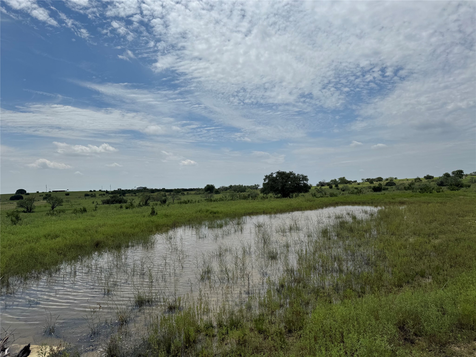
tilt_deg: +0.4
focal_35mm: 24
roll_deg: +1.4
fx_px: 330
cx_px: 238
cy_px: 178
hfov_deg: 71.6
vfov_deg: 56.8
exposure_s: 1/12346
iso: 80
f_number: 1.78
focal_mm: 6.76
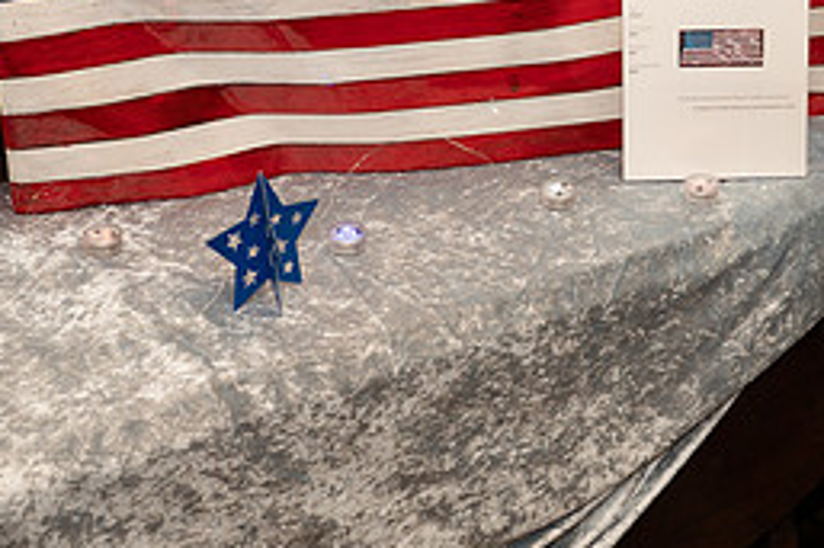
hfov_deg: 32.7
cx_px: 529
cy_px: 45
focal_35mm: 61
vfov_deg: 21.7
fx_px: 1395
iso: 200
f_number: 4
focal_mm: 27
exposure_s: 1/200
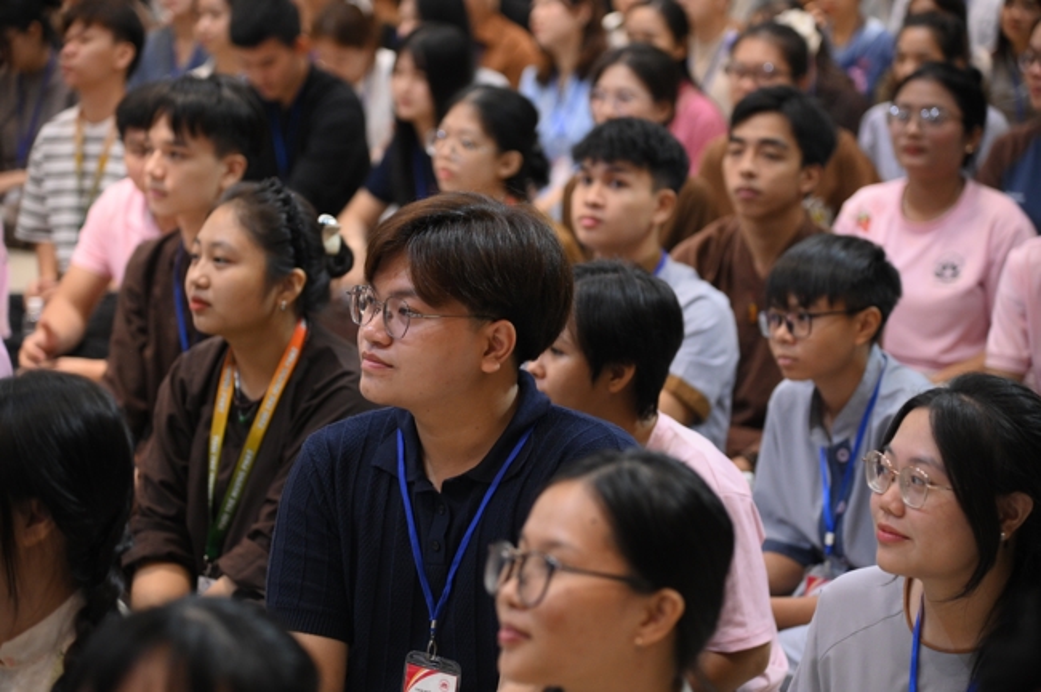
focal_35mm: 120
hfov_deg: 17.1
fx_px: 3466
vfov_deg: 11.4
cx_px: 520
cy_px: 346
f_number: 4
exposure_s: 1/100
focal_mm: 120
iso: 3200
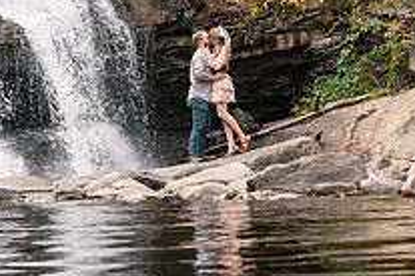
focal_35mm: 116
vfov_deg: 11.7
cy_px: 2
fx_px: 1337
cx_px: 102
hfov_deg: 17.5
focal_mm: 36
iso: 2000
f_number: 8
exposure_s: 1/400
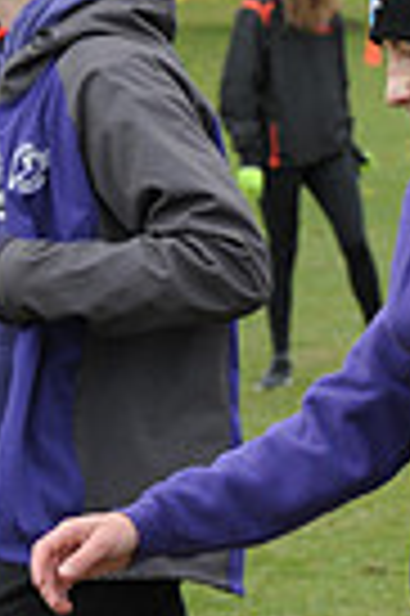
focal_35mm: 297
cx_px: 1135
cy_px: 121
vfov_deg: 6.9
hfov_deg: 4.5
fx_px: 5086
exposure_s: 1/800
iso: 1000
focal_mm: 70
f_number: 6.3
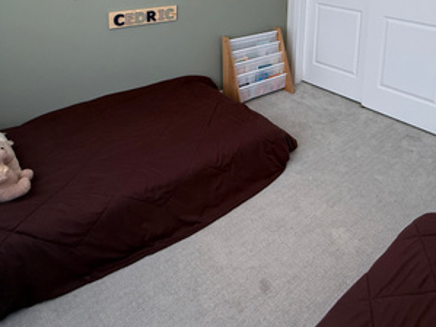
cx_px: 258
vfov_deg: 41.0
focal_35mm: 30
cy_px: 3
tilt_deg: -9.1
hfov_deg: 59.6
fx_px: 378
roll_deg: -0.9
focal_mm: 2.22
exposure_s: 1/120
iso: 160
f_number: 2.2
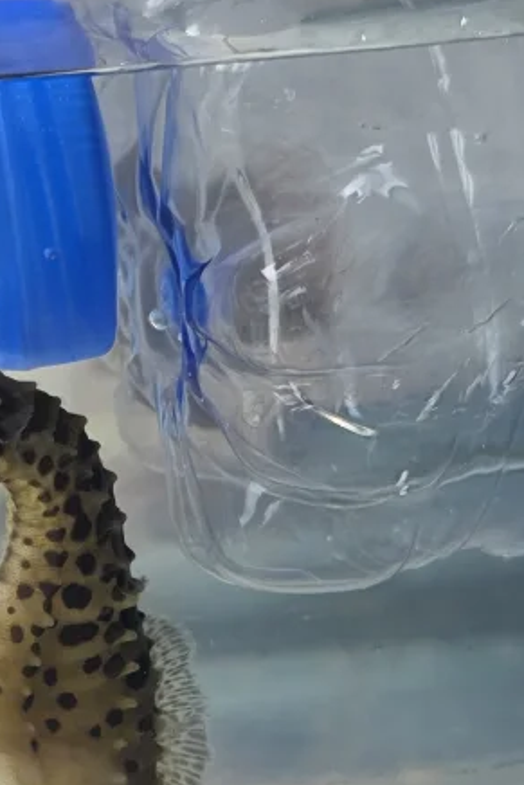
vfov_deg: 25.4
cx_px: 164
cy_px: 571
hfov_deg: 17.2
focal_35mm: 79
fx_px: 1723
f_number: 1.7
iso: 16
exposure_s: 1/100
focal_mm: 6.3
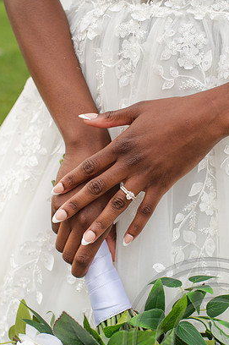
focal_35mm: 58
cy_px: 168
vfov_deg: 34.5
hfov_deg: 23.3
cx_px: 109
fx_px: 555
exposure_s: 1/400
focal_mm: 35
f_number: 3.2
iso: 180
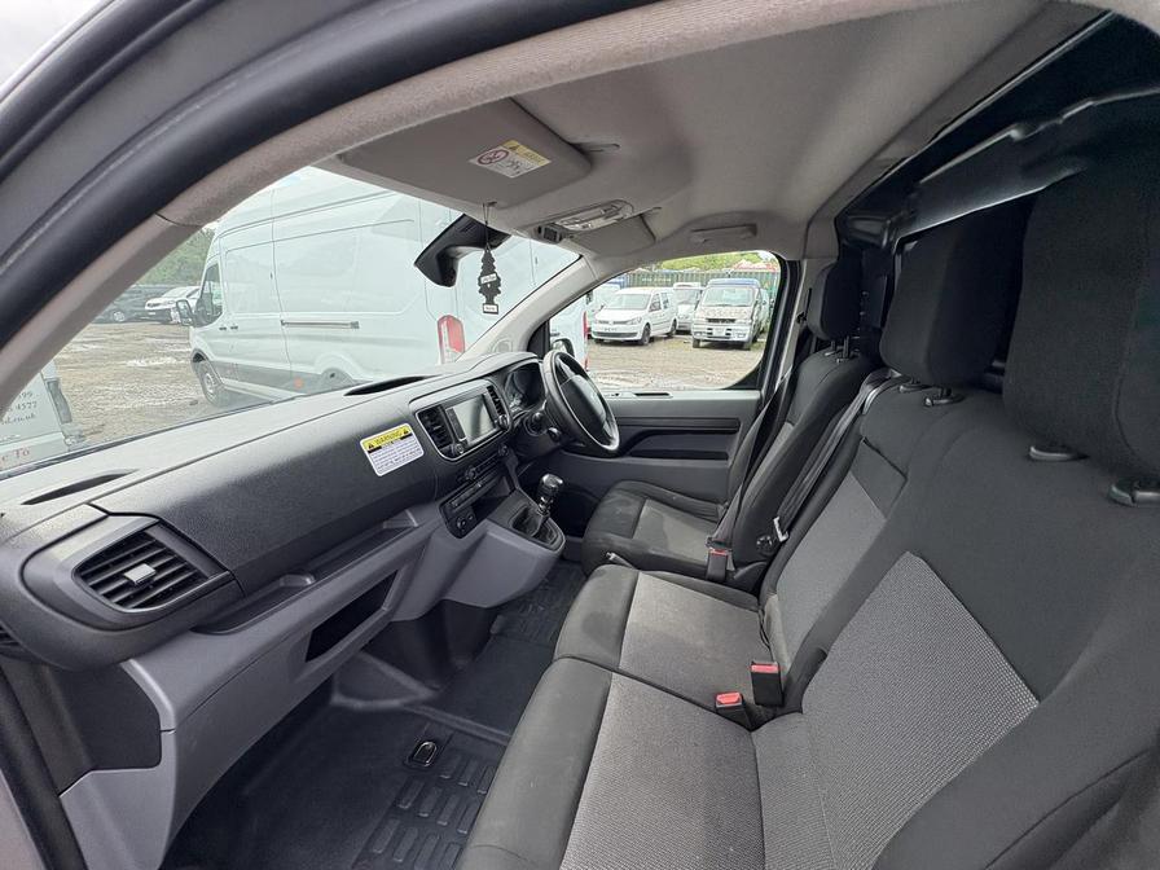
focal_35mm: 14
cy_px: 435
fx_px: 469
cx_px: 580
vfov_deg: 85.7
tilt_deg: -19.1
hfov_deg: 102.1
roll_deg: -6.0
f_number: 2.2
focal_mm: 2.22
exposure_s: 1/351
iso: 50
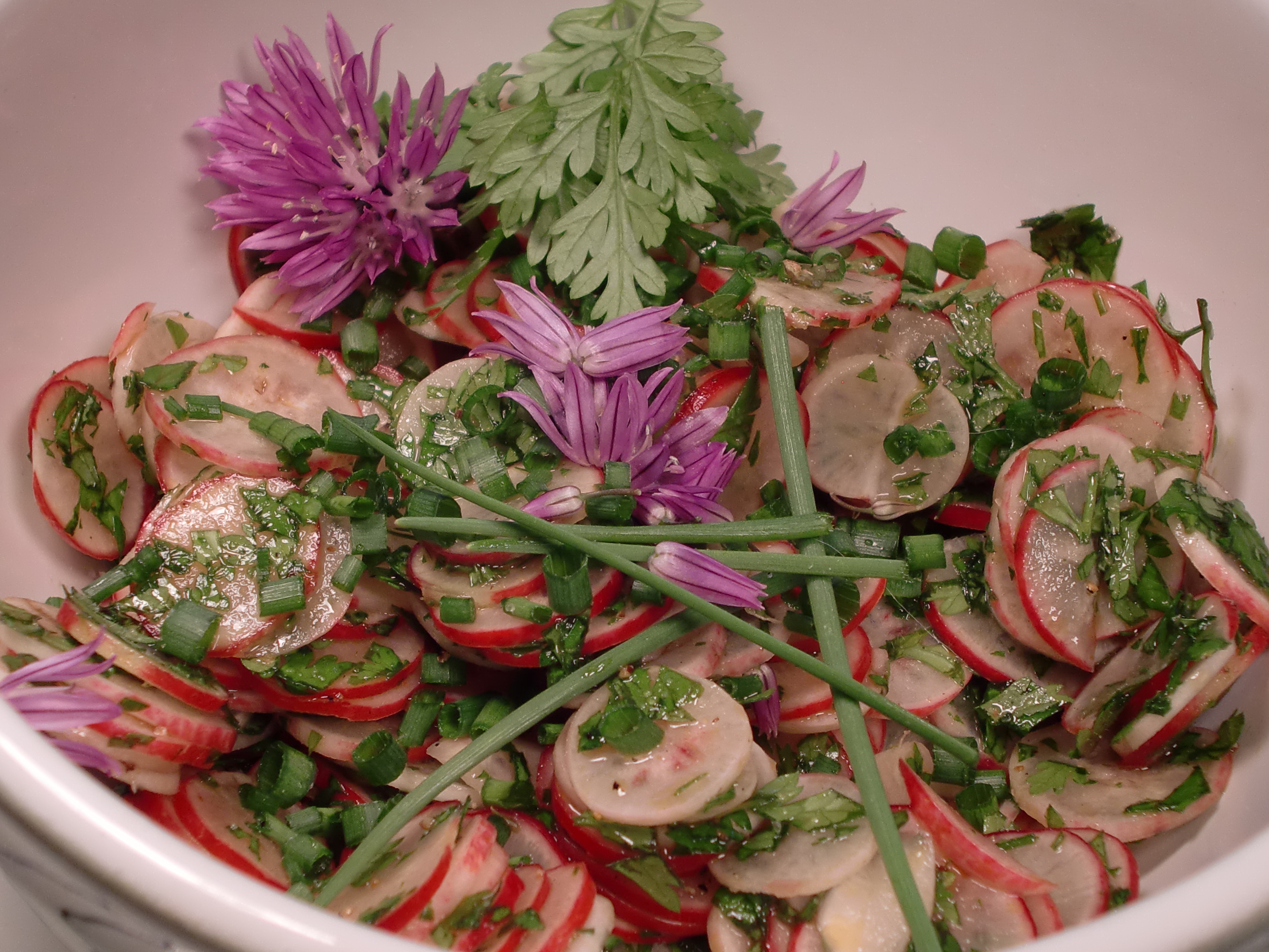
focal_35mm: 79
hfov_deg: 24.7
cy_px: 551
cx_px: 609
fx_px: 2896
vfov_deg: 18.7
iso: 80
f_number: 3.4
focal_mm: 9.1
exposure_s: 1/60
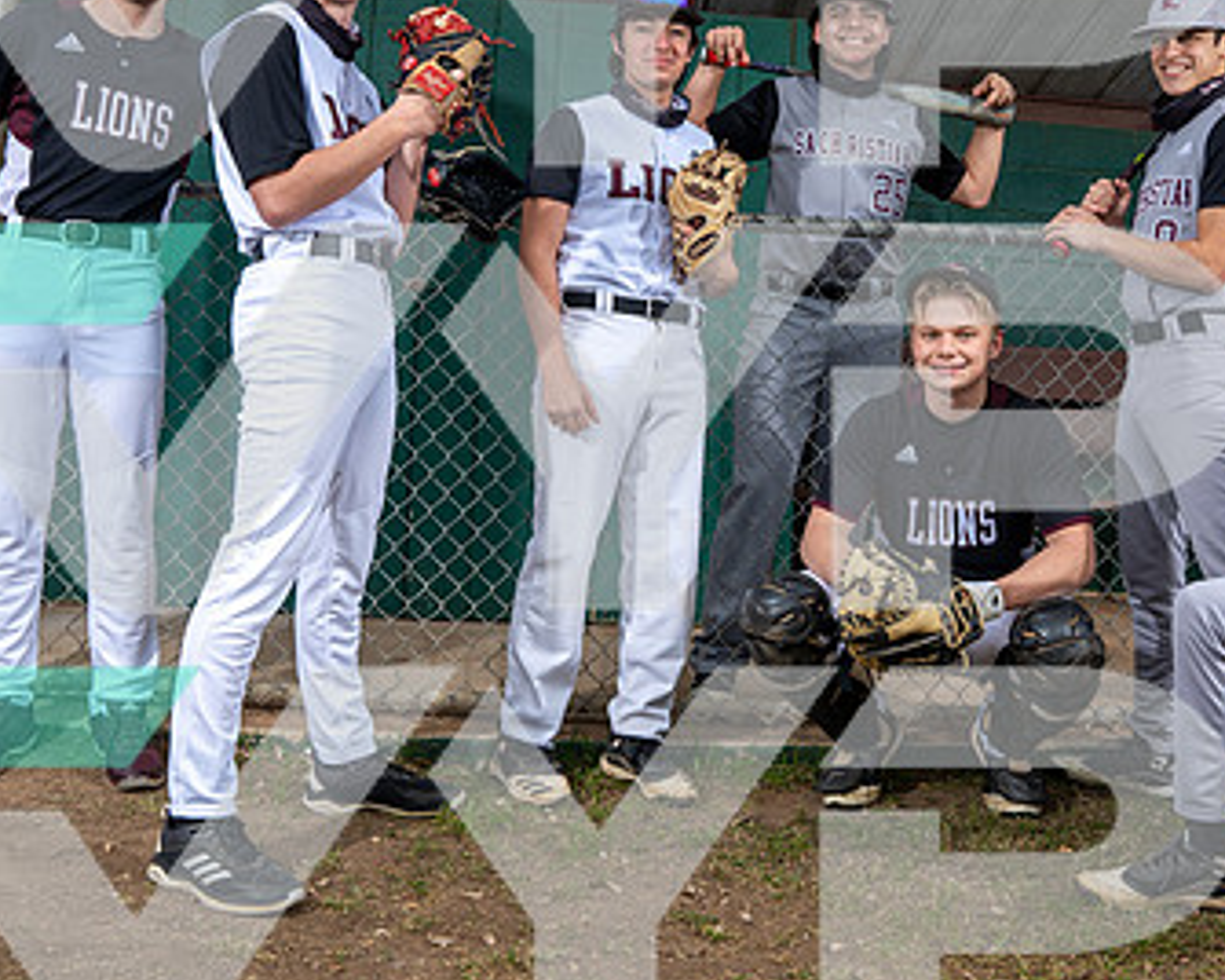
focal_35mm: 39
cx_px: 761
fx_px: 1414
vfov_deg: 38.1
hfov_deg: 46.5
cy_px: 419
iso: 100
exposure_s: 1/125
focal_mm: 24
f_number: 6.3
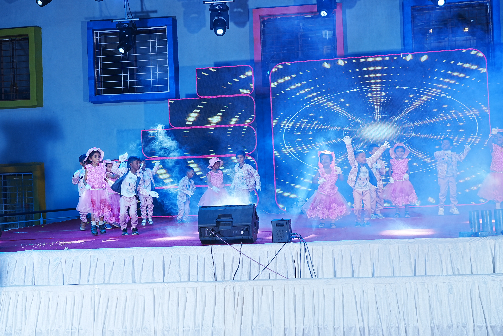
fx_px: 615
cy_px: 168
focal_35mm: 44
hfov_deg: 44.5
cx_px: 252
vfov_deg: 30.5
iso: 200
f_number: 5.6
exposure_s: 1/125
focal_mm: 44
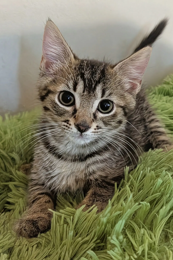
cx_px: 89
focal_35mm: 25
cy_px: 130
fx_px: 180
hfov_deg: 51.3
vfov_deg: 71.5
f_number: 1.68
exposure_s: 1/120
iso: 2316
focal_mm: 6.9
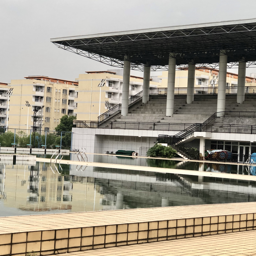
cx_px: 70
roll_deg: -3.0
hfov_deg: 21.5
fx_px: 669
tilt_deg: +2.1
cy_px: 113
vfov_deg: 21.6
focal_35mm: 80
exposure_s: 1/30
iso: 20
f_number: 2.8
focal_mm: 6.6
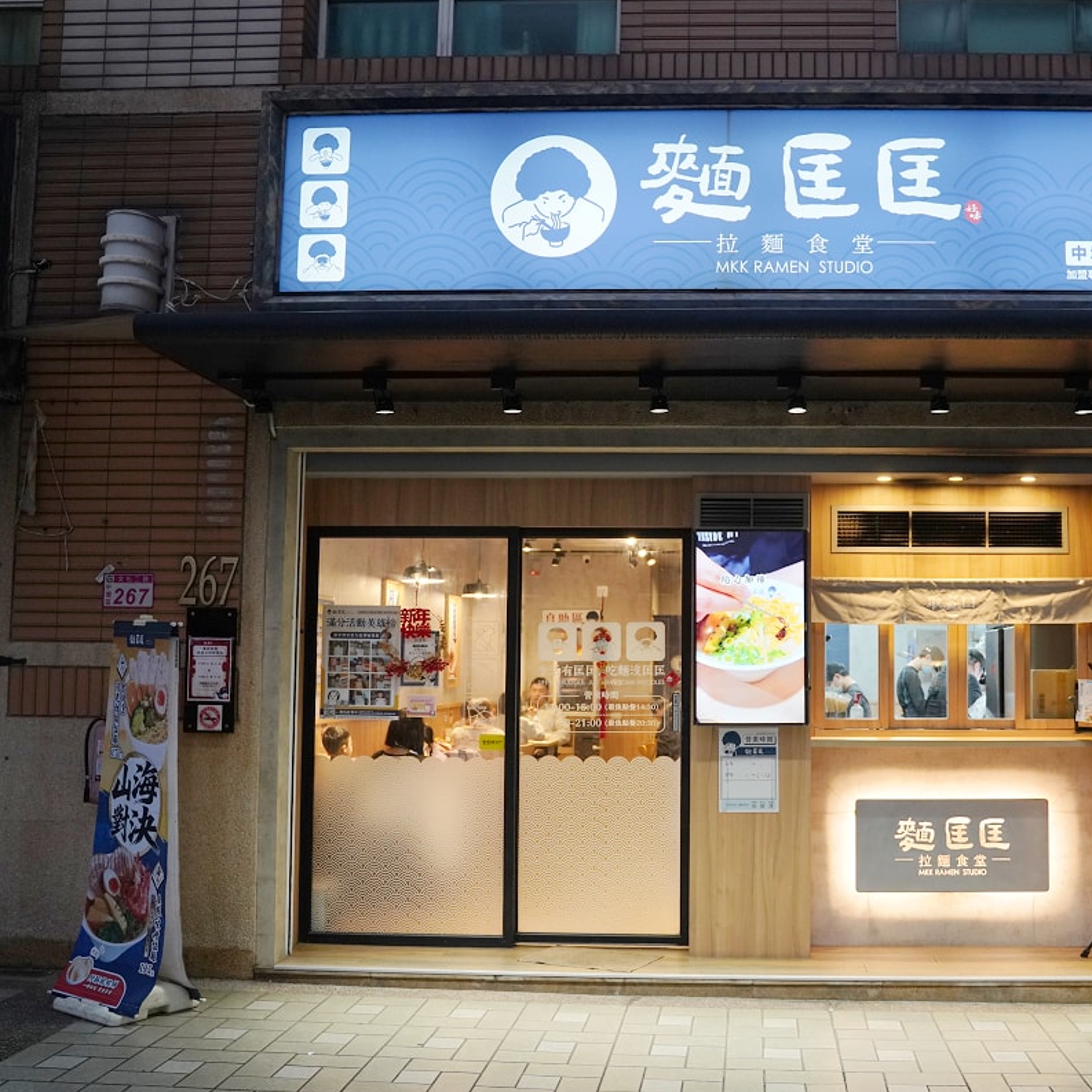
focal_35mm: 36
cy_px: 545
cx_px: 726
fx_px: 1285
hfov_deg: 45.4
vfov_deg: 46.0
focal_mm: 28
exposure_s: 1/160
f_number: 2.8
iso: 2000
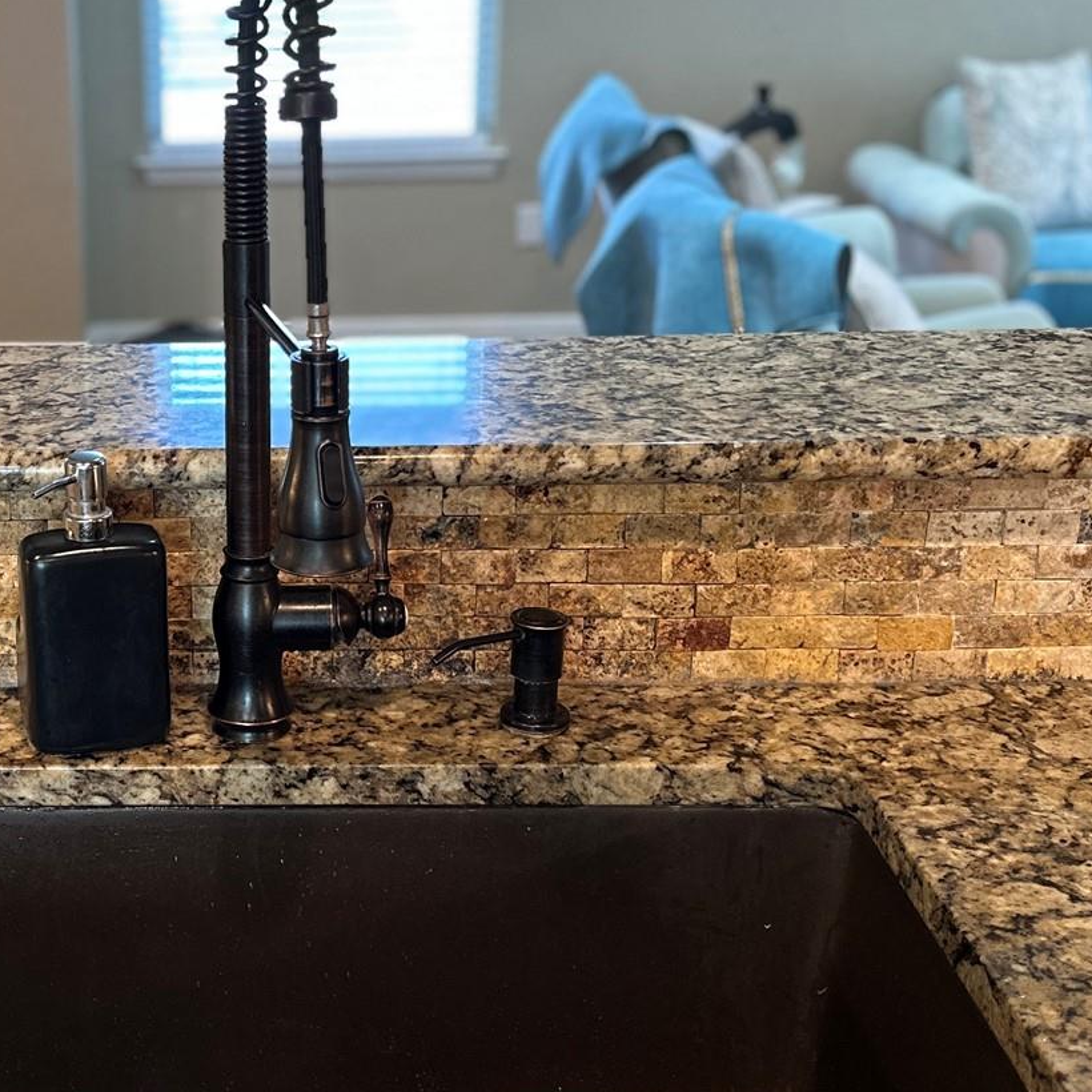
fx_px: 1892
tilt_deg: -18.5
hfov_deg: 31.2
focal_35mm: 53
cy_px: 506
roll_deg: +2.1
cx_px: 178
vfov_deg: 32.2
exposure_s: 1/60
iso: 200
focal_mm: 6.86
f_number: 1.78
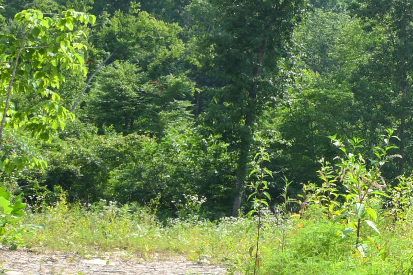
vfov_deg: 15.2
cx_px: 682
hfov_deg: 19.0
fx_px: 1018
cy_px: 7
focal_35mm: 89
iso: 250
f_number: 9
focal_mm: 17
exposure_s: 1/200
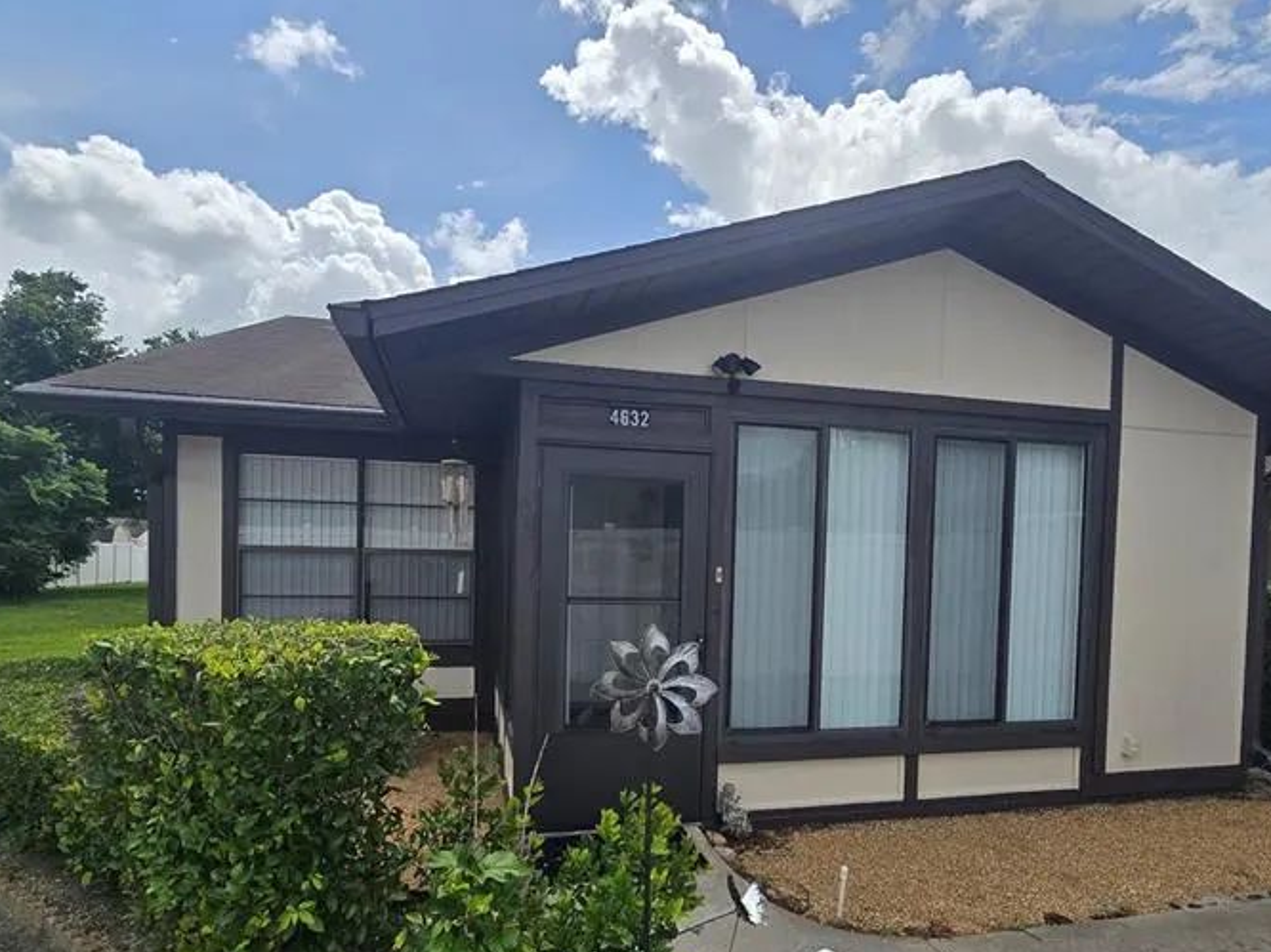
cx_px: 681
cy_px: 578
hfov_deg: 81.6
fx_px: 734
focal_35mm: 20
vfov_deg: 65.2
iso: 50
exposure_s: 1/2993
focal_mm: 2.2
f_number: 2.2
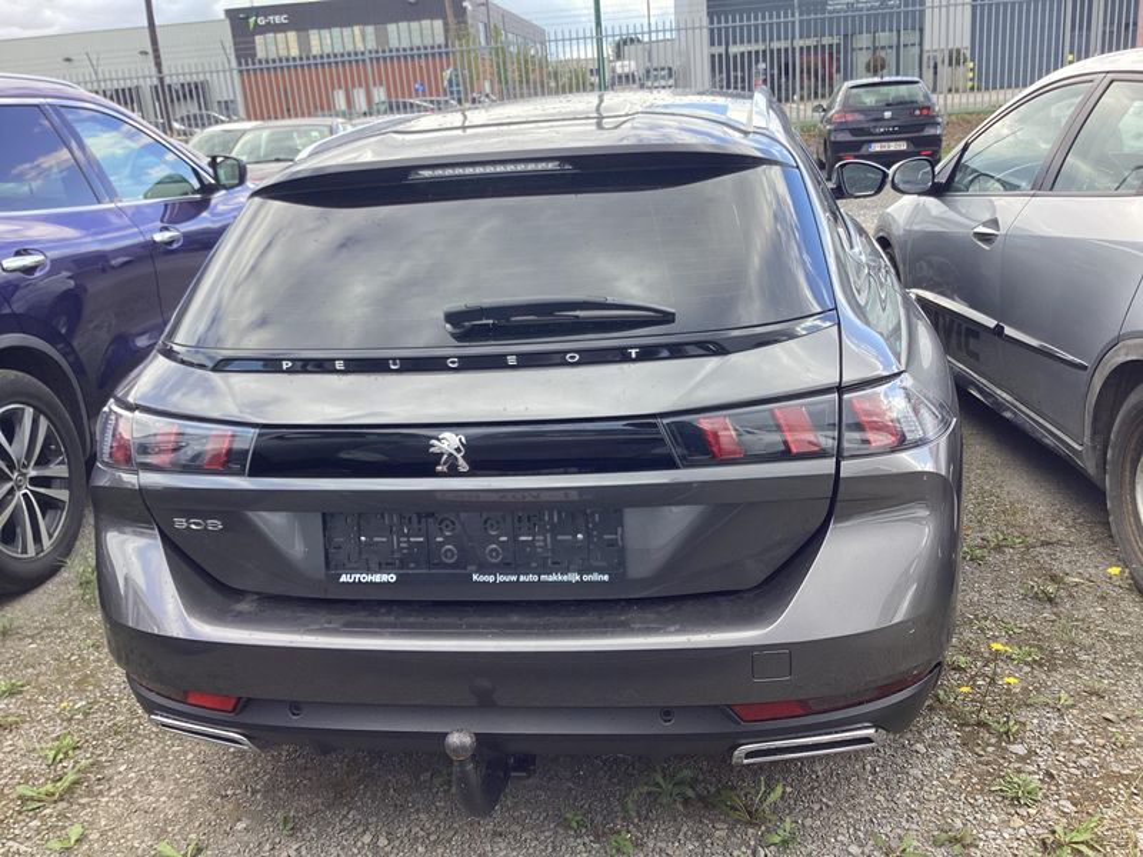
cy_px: 428
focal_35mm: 31
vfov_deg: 45.4
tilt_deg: -18.6
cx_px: 572
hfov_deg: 58.4
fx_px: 1024
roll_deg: +4.6
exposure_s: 1/175
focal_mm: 3.3
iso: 25
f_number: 2.4
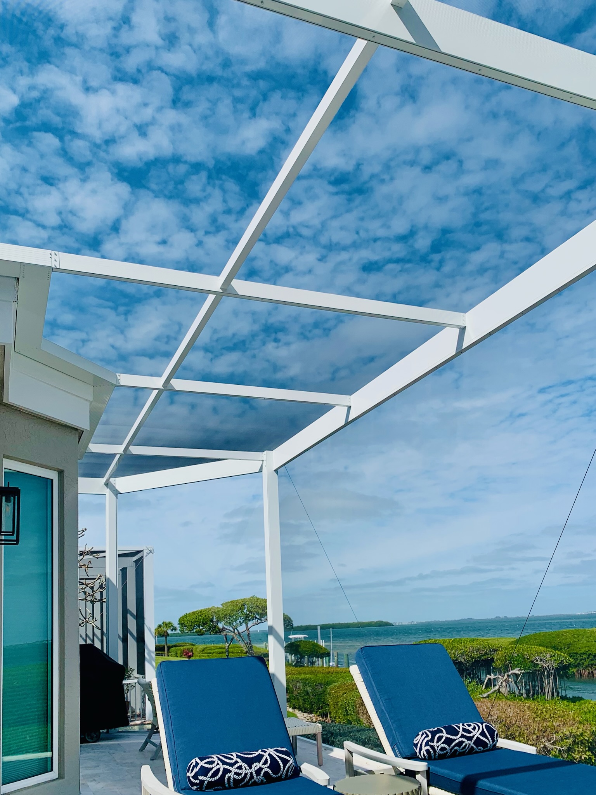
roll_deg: +3.7
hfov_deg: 53.1
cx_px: 298
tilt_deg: +19.8
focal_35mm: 26
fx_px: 597
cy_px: 398
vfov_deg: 67.3
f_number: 1.8
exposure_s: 1/2309
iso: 25
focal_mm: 4.25
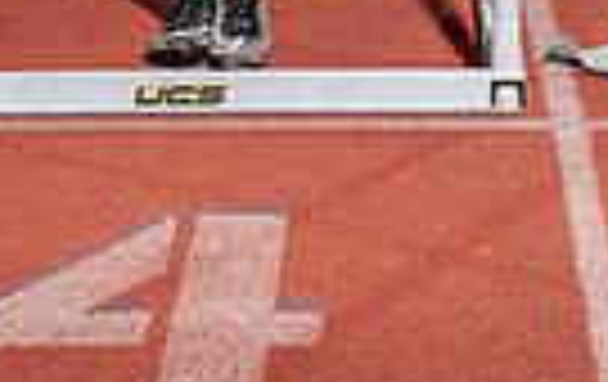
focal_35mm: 183
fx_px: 3039
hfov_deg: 11.4
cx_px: 338
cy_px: -526
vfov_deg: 6.8
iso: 200
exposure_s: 1/250
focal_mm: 54
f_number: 4
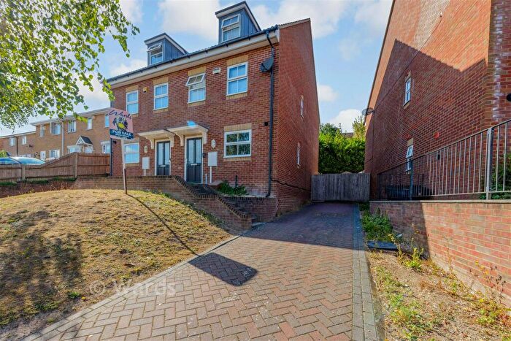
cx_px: 256
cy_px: 170
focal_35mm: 14
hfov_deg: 104.2
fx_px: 199
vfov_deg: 81.2
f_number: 8
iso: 100
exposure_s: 1/100
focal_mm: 14
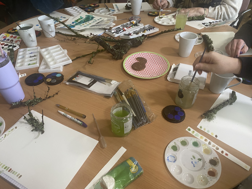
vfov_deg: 53.1
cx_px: 126
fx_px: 189
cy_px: 94
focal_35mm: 26
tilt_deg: -45.5
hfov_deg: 67.3
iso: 200
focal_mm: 4.25
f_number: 1.8
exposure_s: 1/50
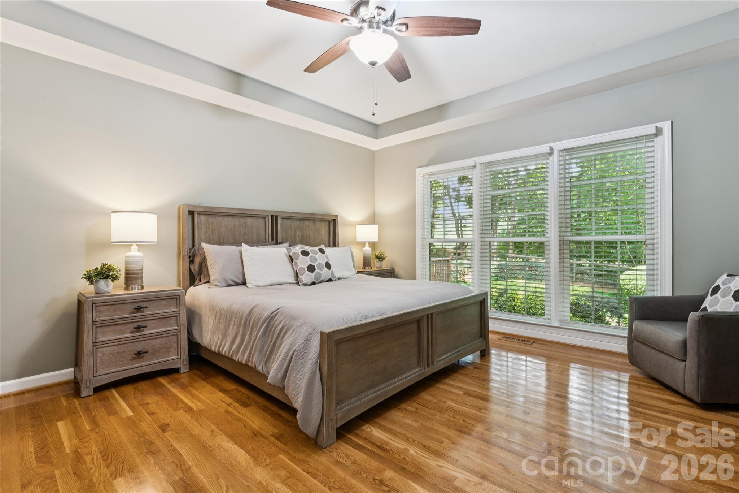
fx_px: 341
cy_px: 246
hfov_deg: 94.6
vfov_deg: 71.7
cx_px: 370
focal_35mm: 17
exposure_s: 2
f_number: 13
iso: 100
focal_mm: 16.6
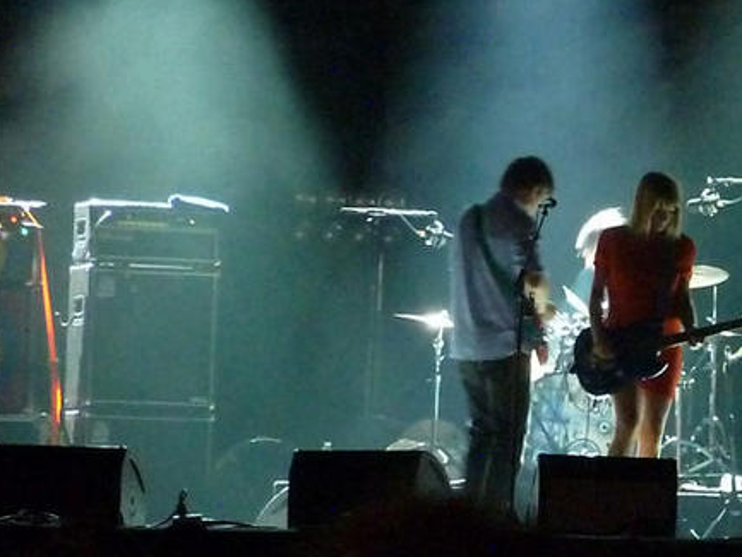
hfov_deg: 3.5
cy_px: 201
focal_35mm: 568
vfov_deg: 2.6
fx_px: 12179
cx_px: 538
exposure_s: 1/15
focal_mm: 68.8
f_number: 5.9
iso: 3200
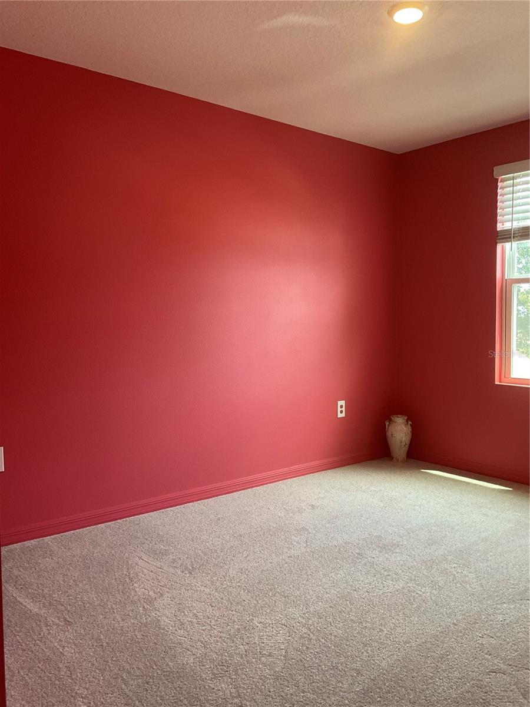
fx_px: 592
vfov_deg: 61.7
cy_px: 354
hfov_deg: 48.2
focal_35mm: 29
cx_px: 265
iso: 64
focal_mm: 3
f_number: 1.8
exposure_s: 1/60
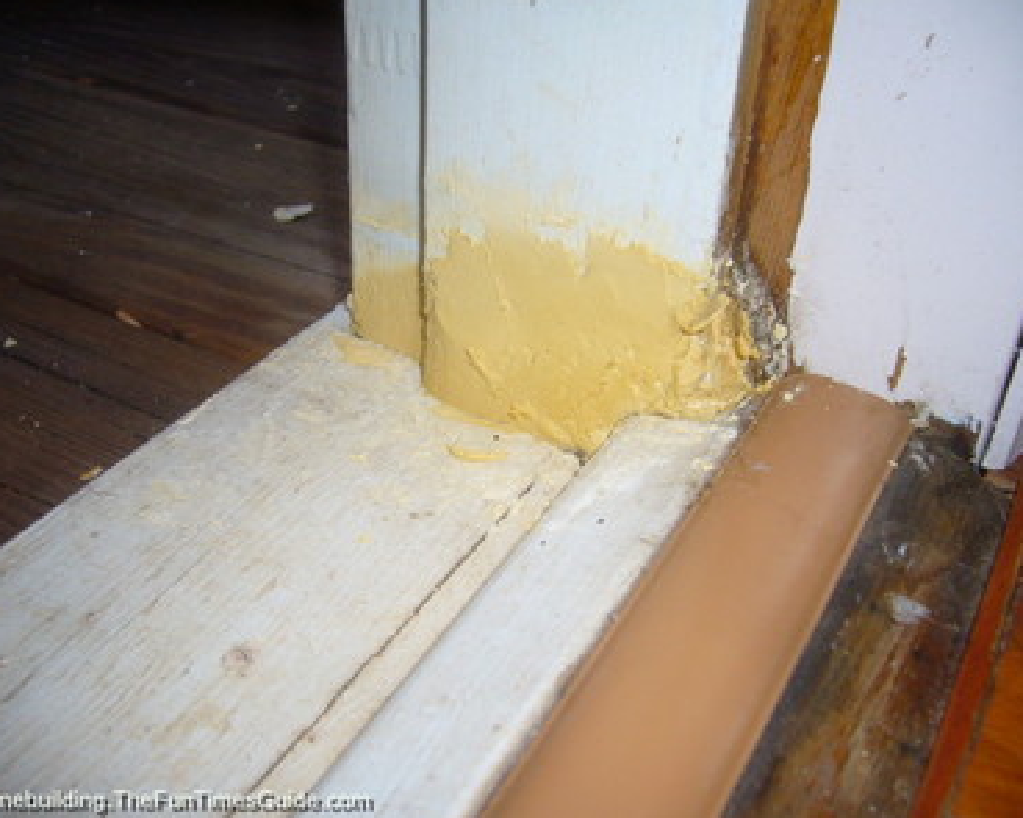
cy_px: 405
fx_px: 1120
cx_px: 485
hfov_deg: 49.1
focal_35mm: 37
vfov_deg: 40.1
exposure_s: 1/60
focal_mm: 5.8
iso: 100
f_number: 2.8
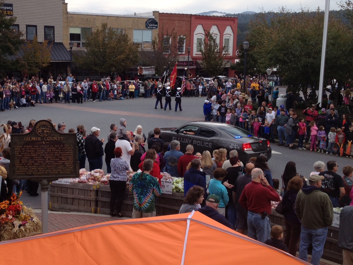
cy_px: 112
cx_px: 115
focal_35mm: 52
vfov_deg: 28.0
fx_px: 530
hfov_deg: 36.4
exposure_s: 1/649
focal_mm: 4.28
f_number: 2.4
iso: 50
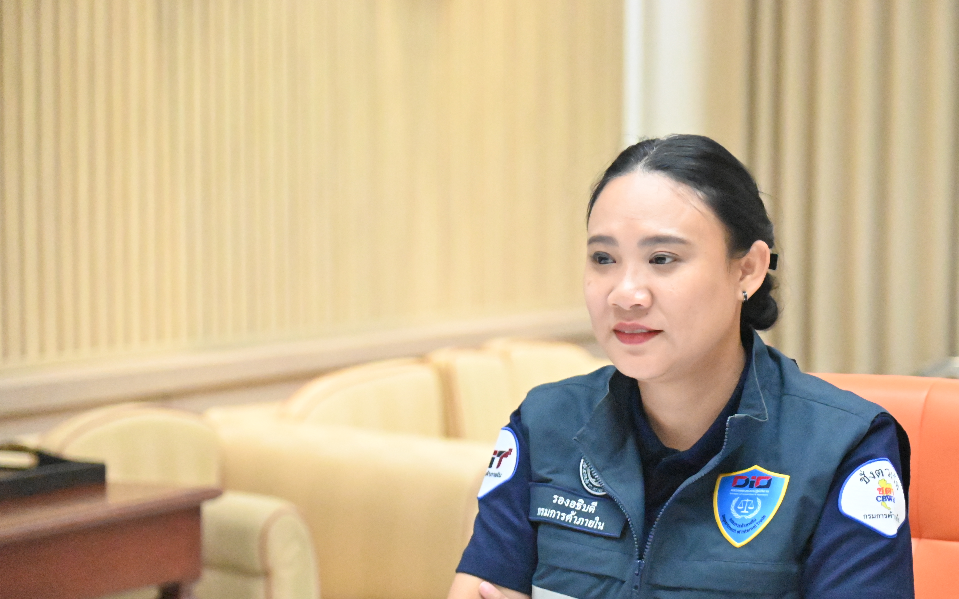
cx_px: 581
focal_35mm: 122
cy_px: 369
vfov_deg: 10.7
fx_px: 3189
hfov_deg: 17.1
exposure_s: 1/1250
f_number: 4
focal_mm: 95
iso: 28800
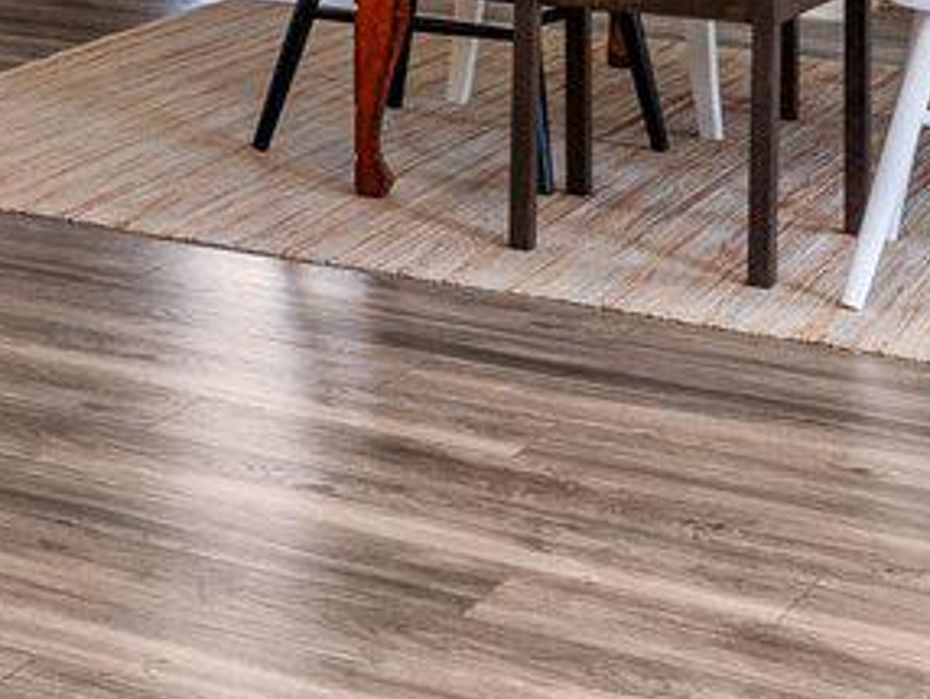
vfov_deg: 12.0
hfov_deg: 14.2
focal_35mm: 117
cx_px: -901
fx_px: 3146
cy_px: -389
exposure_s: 1/40
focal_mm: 17
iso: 400
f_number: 8
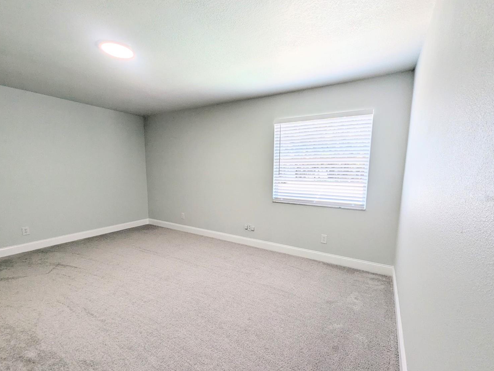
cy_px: 198
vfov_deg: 85.6
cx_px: 251
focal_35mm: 14
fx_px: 200
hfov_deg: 102.0
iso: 48
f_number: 2.2
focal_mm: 1.95
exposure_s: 1/128
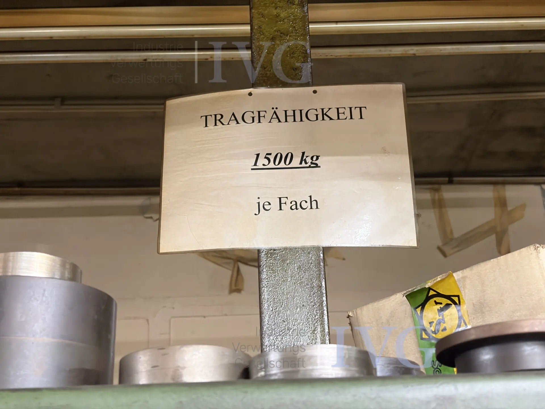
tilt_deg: +24.8
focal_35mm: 52
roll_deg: +3.0
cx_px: 272
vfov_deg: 28.0
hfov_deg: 36.8
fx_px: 819
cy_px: 204
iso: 200
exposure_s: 1/33
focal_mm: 5.96
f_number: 1.6
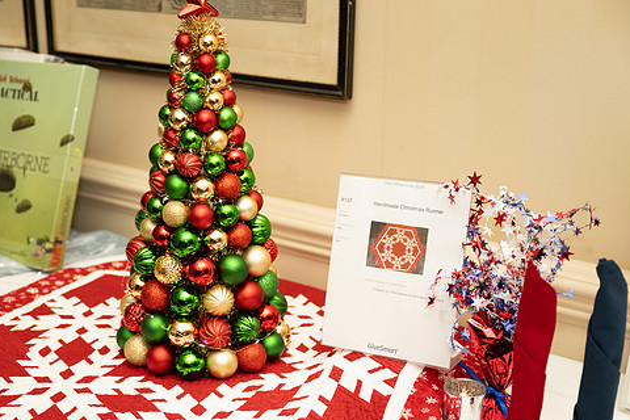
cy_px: 242
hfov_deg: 38.1
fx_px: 910
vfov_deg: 26.0
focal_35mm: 52
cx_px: 273
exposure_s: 1/100
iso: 500
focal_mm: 43
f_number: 2.8
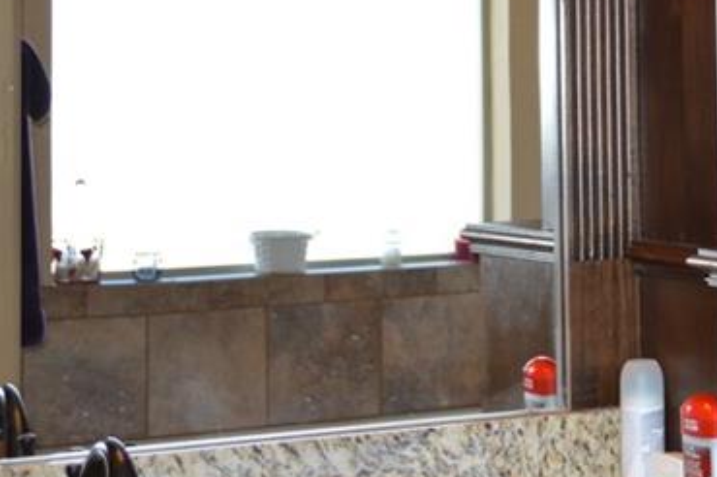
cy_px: -116
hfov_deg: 18.2
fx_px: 2149
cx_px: 789
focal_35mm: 108
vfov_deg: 12.3
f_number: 4.2
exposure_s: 1/125
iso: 280
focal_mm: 26
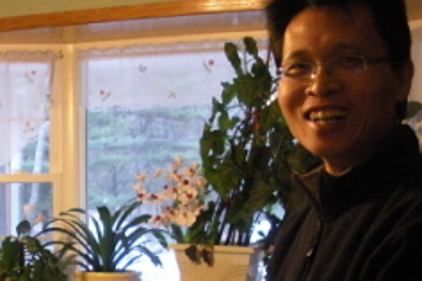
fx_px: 926
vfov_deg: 16.9
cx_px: 89
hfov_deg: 25.3
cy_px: 285
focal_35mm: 79
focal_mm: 6.3
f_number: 3.5
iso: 400
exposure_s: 1/11.7
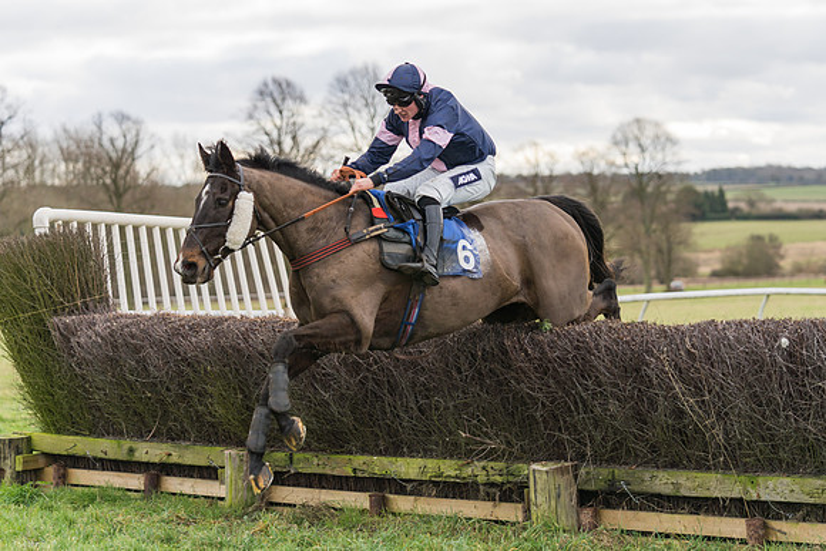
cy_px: 237
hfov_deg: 19.9
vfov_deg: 13.4
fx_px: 2350
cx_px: 434
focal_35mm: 102
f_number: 2.8
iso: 400
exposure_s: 1/1000
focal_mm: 89
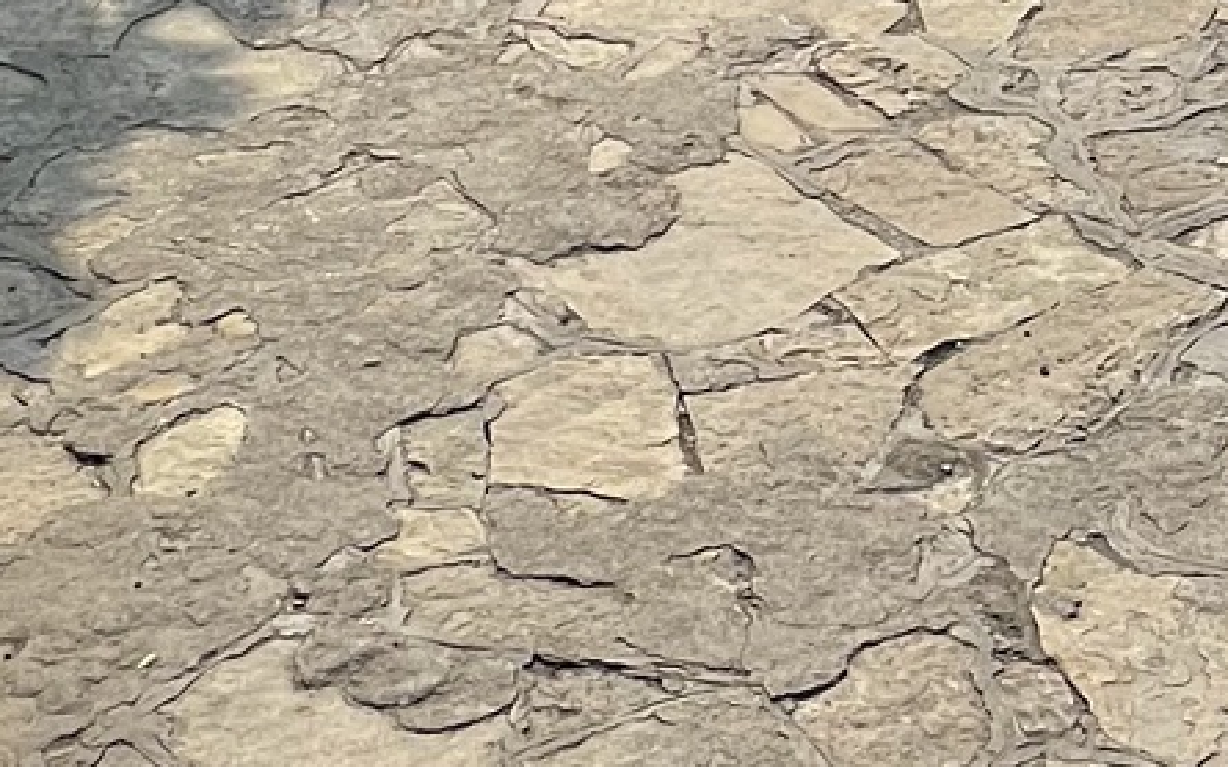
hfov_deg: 8.4
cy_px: -1192
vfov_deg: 5.1
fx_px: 8299
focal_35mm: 248
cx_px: 1165
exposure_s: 1/2179
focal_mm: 6
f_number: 2
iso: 25
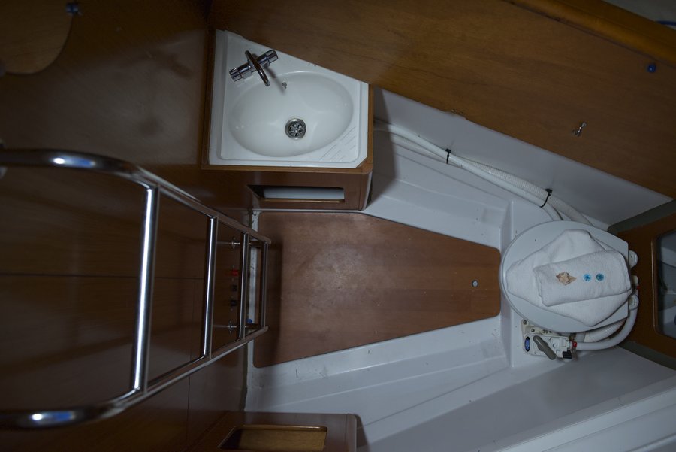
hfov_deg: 63.6
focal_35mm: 29
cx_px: 338
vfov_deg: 45.0
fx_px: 545
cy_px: 226
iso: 2000
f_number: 4
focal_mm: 29
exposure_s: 1/160
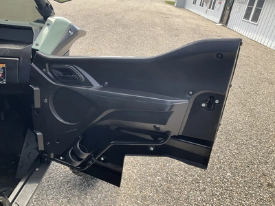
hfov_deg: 61.7
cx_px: 138
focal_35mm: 29
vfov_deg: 48.2
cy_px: 103
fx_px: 230
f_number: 1.8
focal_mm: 3
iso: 25
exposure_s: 1/253
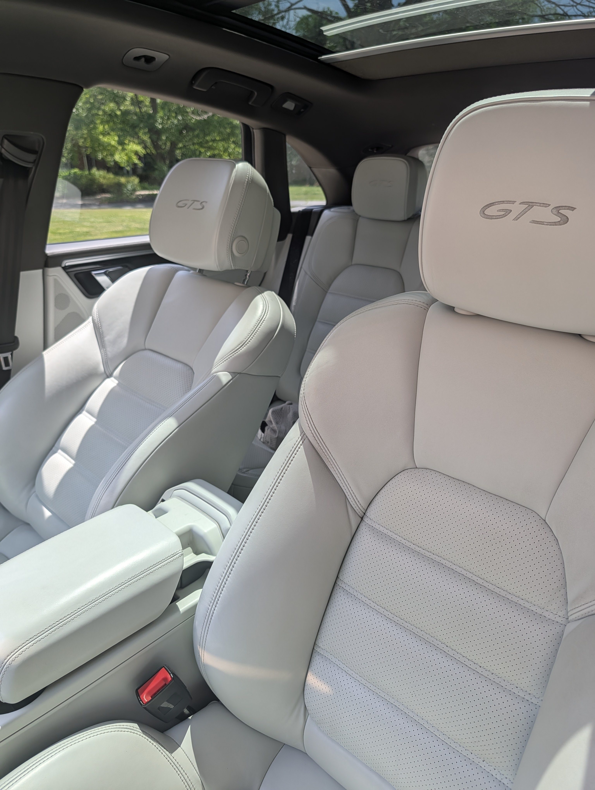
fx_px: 549
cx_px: 298
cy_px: 395
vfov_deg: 71.5
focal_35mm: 24
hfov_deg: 56.9
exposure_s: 1/142
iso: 35
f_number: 1.68
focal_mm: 6.9
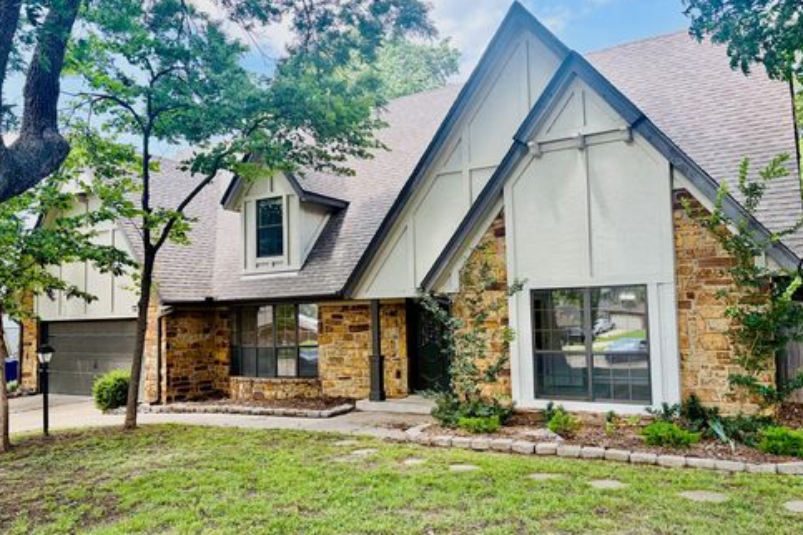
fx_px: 625
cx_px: 396
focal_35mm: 28
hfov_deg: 65.5
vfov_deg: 46.4
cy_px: 277
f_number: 1.6
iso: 64
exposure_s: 1/450
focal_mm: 5.96
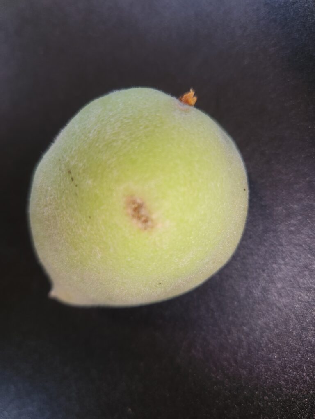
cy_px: 210
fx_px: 279
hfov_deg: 58.9
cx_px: 158
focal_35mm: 23
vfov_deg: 73.9
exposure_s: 1/60
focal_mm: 5.4
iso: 32
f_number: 1.8
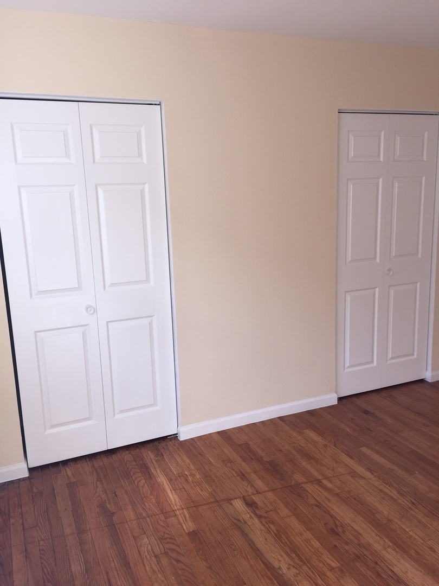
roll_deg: +2.6
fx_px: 490
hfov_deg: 48.2
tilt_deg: -10.8
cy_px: 293
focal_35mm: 29
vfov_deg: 61.7
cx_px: 220
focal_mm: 4.15
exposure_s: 1/60
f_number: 2.2
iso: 32
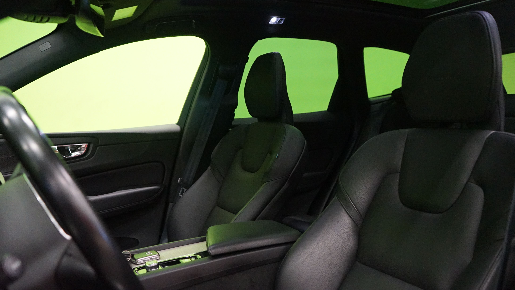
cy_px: 174
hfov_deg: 62.6
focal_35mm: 31
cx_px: 254
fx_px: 423
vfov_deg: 37.6
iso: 6400
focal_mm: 29
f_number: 3.5
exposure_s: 1/40
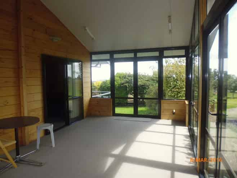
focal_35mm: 24
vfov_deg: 56.8
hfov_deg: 71.6
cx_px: 118
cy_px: 89
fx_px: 164
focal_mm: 4.3
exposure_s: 1/250
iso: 100
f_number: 2.8
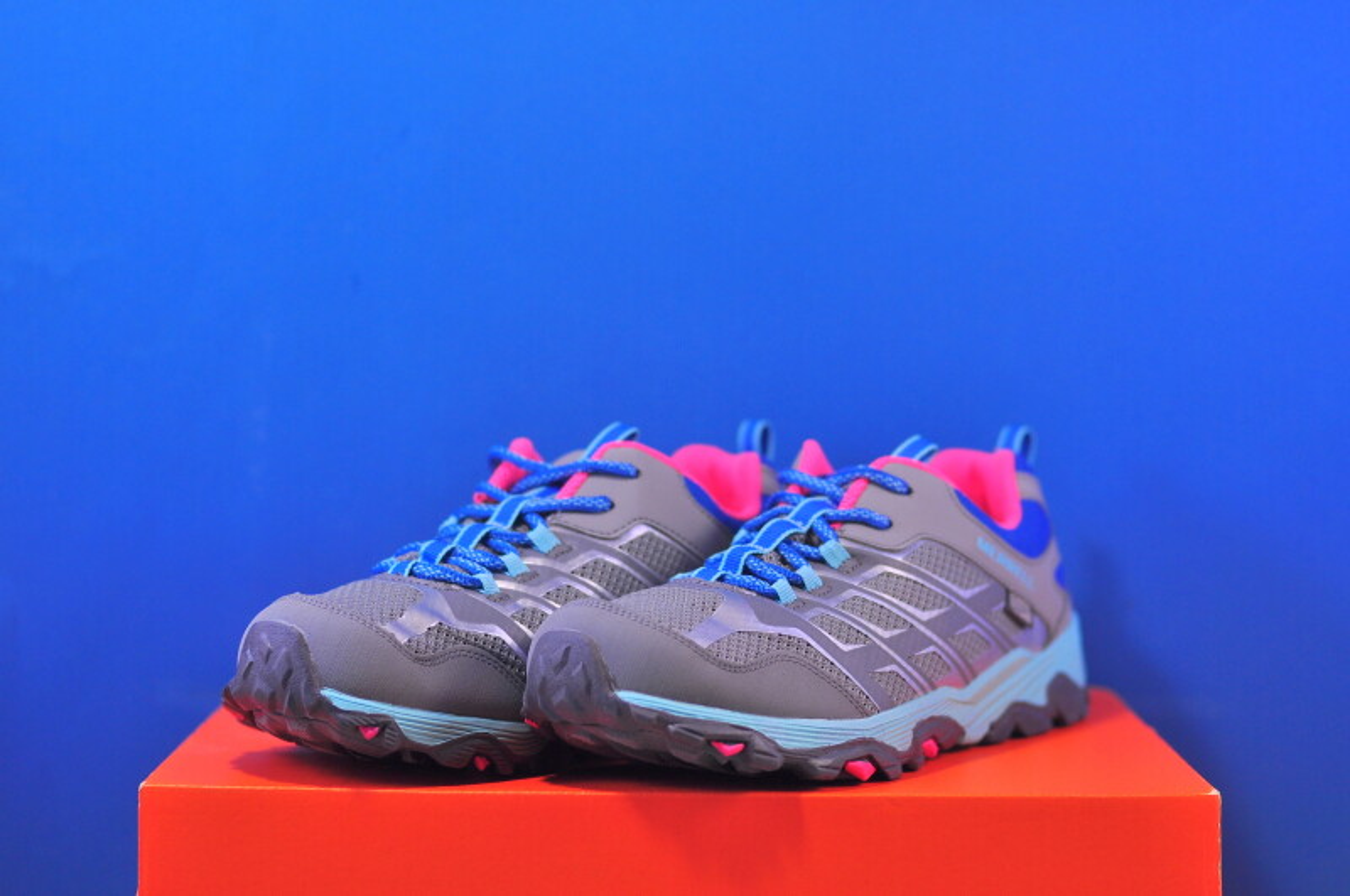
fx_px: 2808
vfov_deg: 18.1
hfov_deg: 27.0
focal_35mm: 75
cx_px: 675
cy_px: 448
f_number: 2.5
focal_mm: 50
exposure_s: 1/320
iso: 250
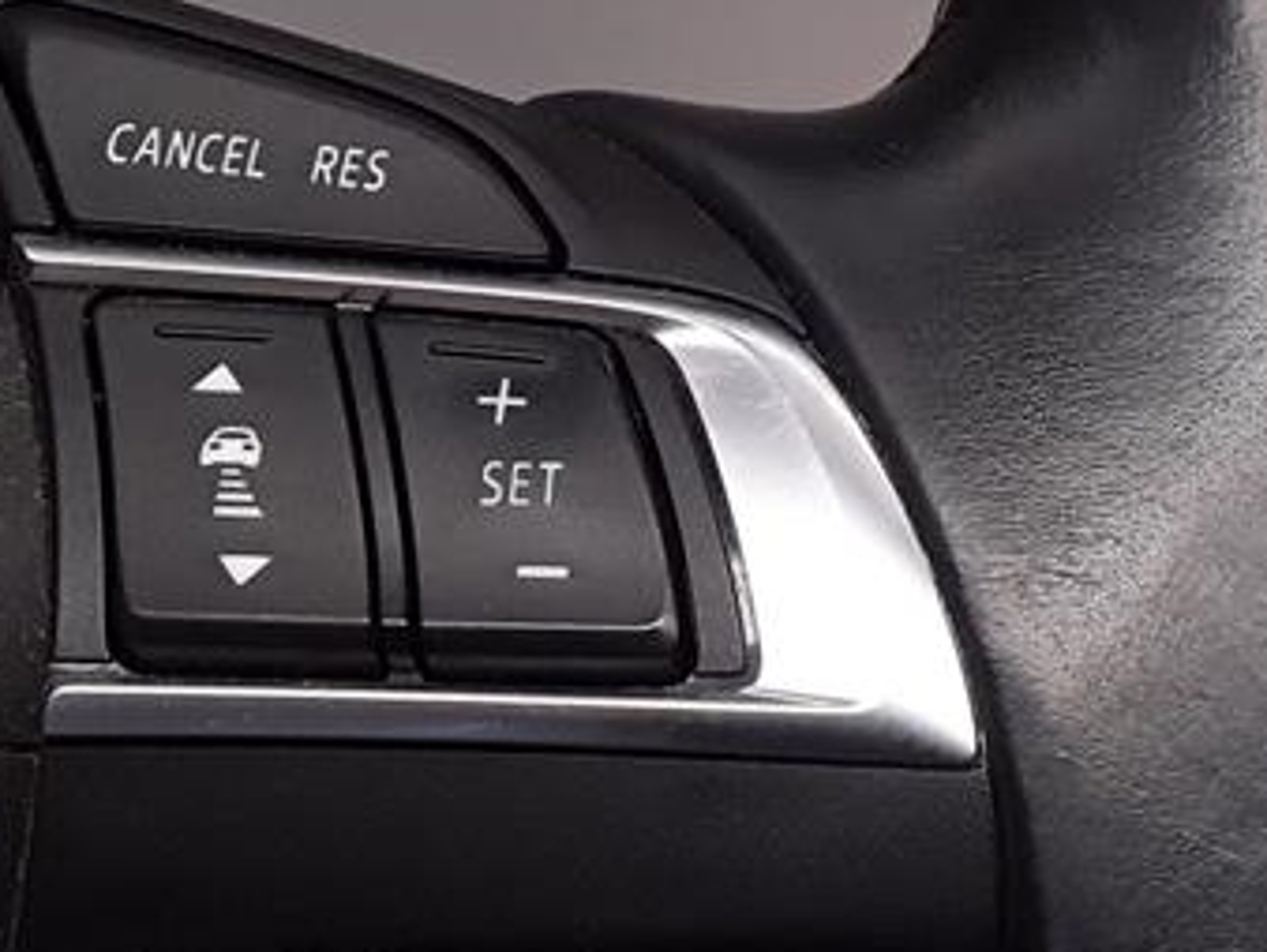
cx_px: 843
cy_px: 319
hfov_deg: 35.8
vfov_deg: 27.4
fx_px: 1941
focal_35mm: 53
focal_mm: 2.91
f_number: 1.9
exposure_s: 1/152
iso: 100
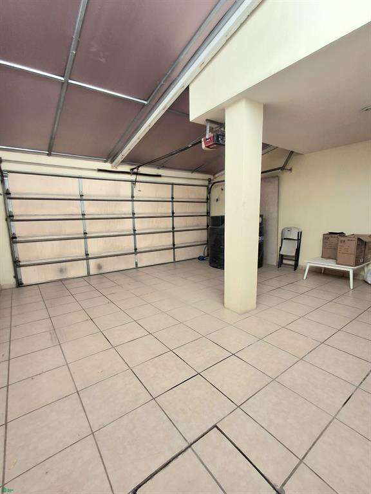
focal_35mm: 16
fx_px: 229
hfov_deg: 78.1
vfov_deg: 94.5
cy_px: 247
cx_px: 186
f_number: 2.2
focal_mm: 1.64
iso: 40
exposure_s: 1/60.2
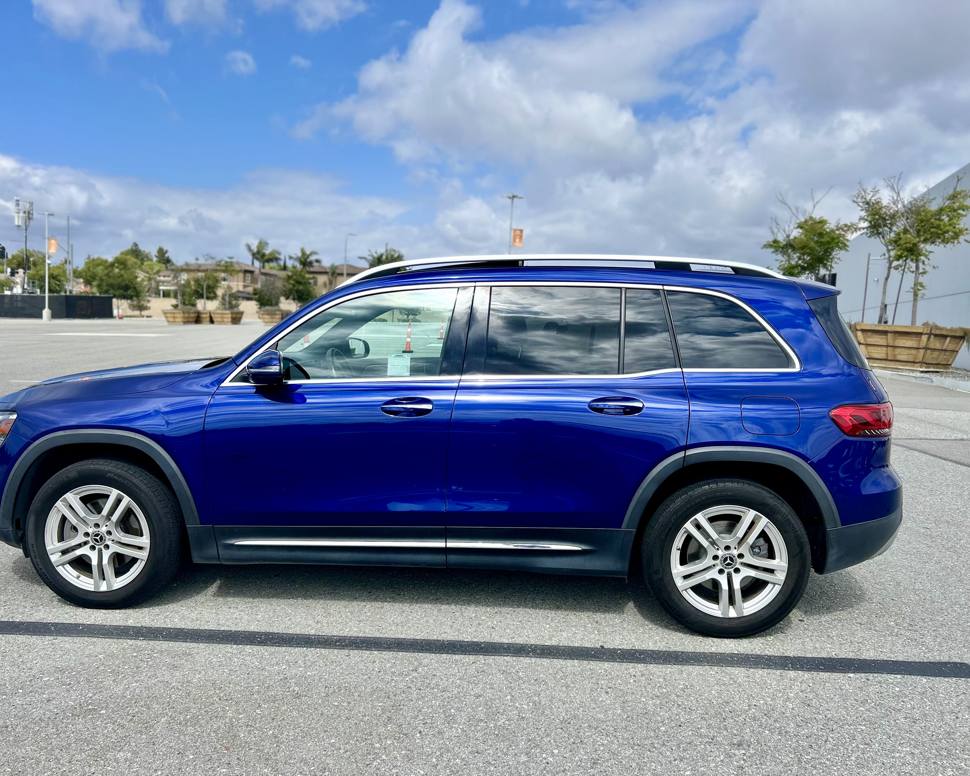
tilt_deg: -4.8
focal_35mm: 28
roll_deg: -2.3
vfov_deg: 51.5
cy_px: 387
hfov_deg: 62.2
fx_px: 804
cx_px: 461
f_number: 1.5
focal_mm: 5.7
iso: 50
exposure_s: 1/5319
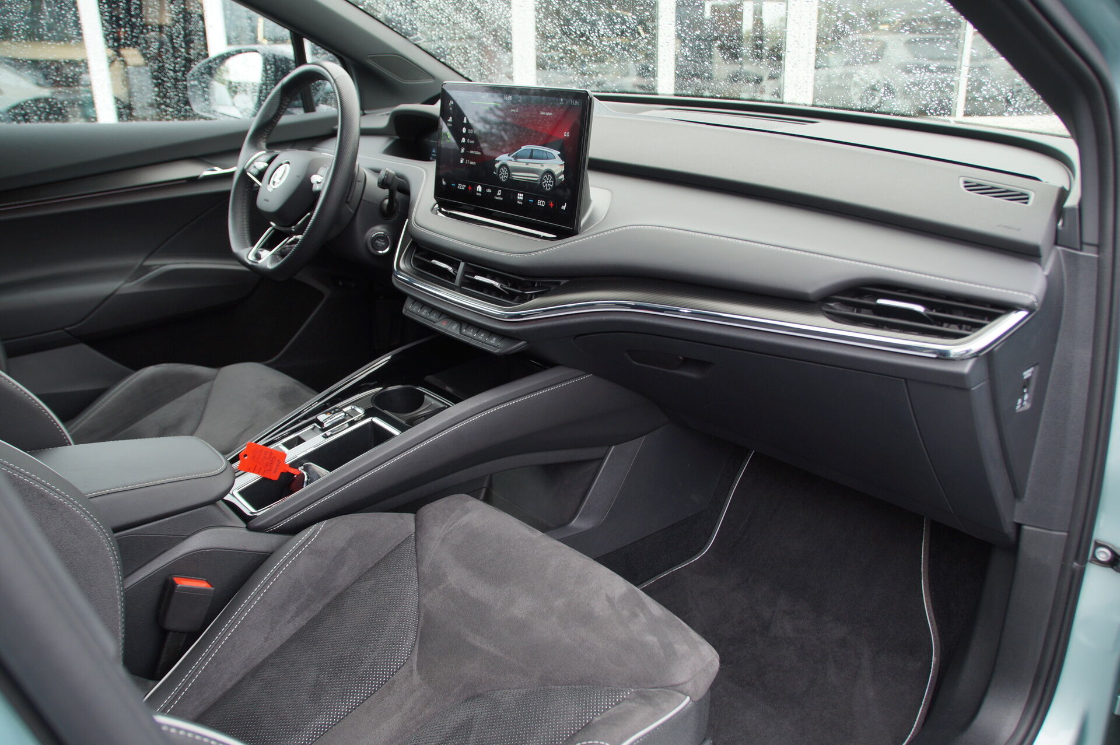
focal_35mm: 27
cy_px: 372
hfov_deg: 67.4
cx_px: 560
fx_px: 840
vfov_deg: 47.9
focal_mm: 18
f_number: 4
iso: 100
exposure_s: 1/60
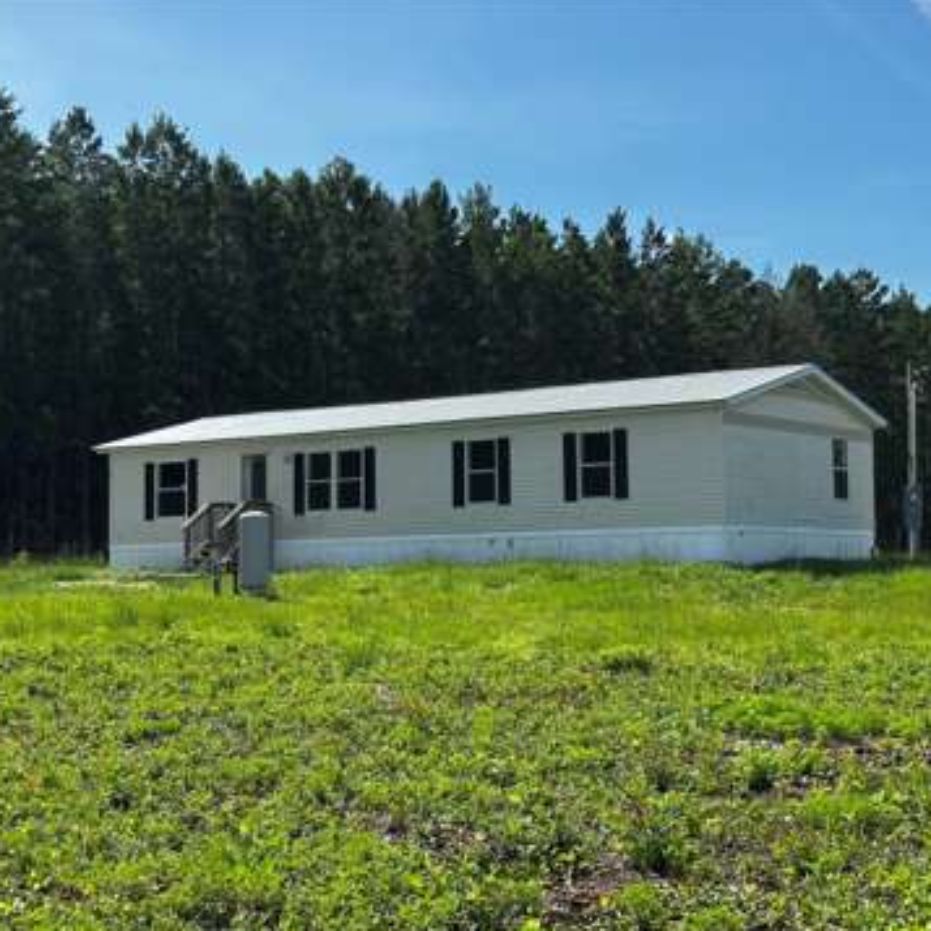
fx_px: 1734
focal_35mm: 57
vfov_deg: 30.0
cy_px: 467
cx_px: 472
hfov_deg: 30.0
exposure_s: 1/3472
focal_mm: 6.86
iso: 64
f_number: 1.78
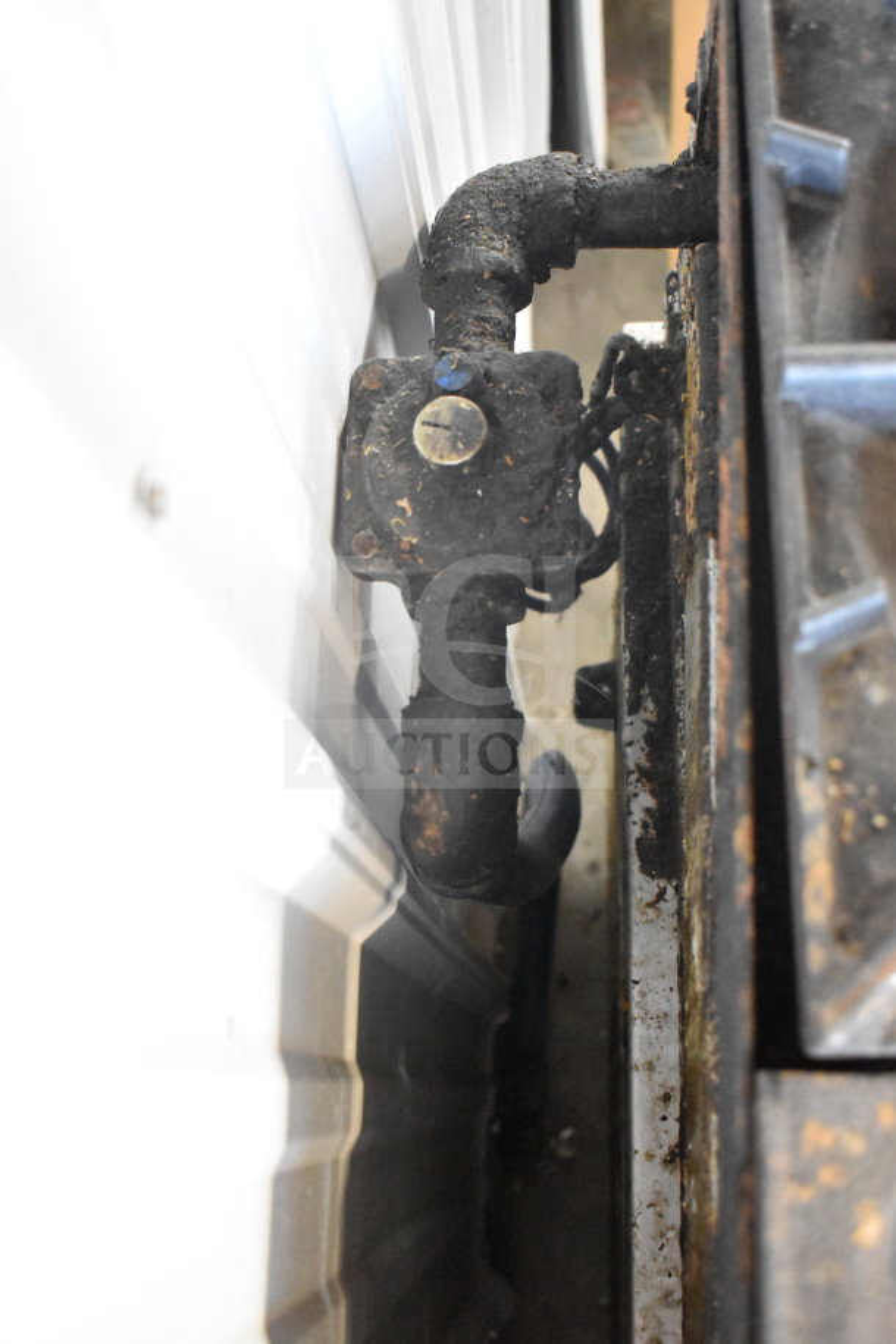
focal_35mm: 40
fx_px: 1512
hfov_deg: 33.0
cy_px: 672
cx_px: 448
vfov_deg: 47.9
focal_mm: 27
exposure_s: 1/40
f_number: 4
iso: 10000
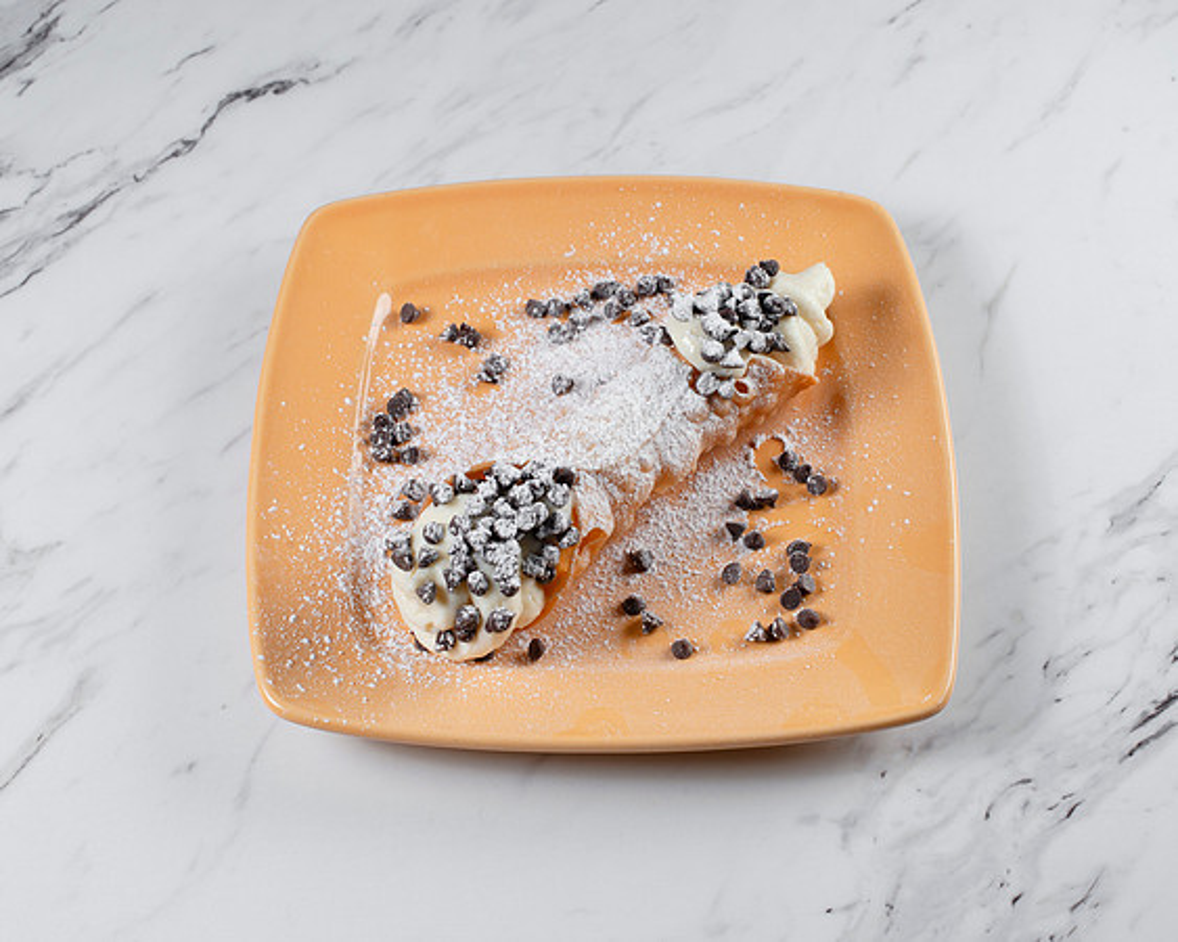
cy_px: 471
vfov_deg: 26.6
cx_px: 610
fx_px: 1989
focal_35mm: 57
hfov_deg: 33.0
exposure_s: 1/200
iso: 200
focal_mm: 50
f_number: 10
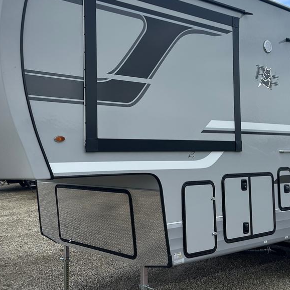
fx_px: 445
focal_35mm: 47
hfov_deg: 36.0
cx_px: 123
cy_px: 124
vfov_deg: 36.0
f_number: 1.78
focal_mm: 6.86
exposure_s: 1/1916
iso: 80
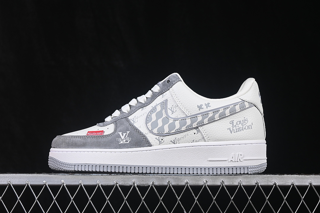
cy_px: 106
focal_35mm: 75
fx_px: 667
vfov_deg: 18.2
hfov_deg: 27.0
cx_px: 160
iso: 160
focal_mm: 50
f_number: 8
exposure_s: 1/80
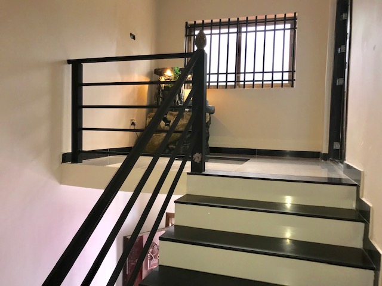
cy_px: 143
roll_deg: -1.3
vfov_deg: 49.7
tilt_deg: -2.1
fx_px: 309
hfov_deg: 63.4
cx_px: 191
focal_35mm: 28
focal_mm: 3.99
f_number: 1.8
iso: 40
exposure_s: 1/33
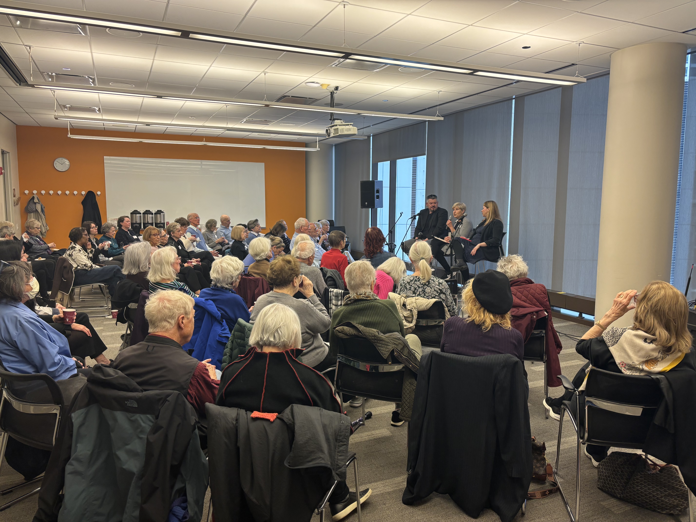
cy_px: 261
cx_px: 348
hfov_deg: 67.3
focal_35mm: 26
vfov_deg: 53.1
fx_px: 523
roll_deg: -1.3
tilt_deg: -6.0
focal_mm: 5.96
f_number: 1.6
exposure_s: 1/60
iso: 80
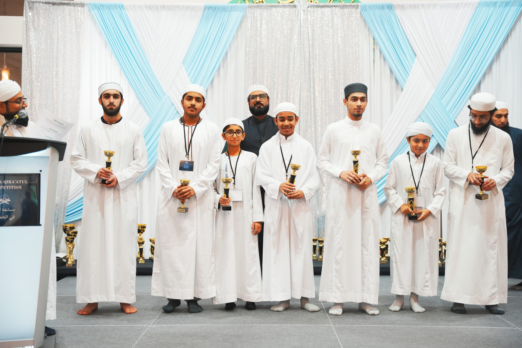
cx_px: 261
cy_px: 174
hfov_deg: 40.6
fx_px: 706
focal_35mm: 49
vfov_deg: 27.7
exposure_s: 1/80
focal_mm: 48.7
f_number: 3.2
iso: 640
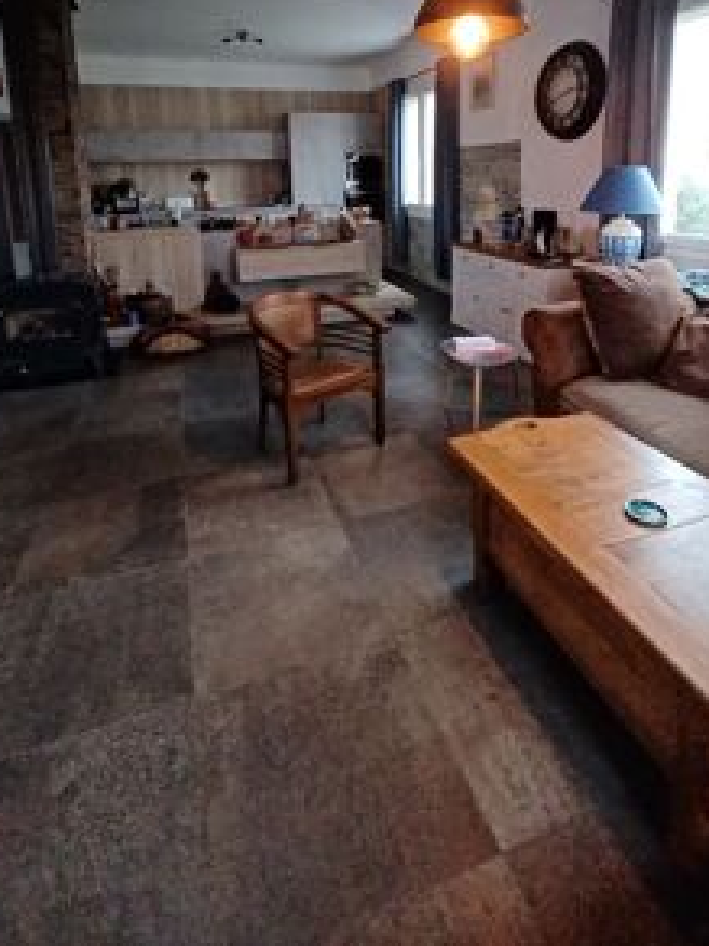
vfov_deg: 79.5
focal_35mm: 19
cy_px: 261
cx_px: 366
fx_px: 519
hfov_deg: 68.7
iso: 250
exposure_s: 1/25
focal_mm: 1.42
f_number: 2.2
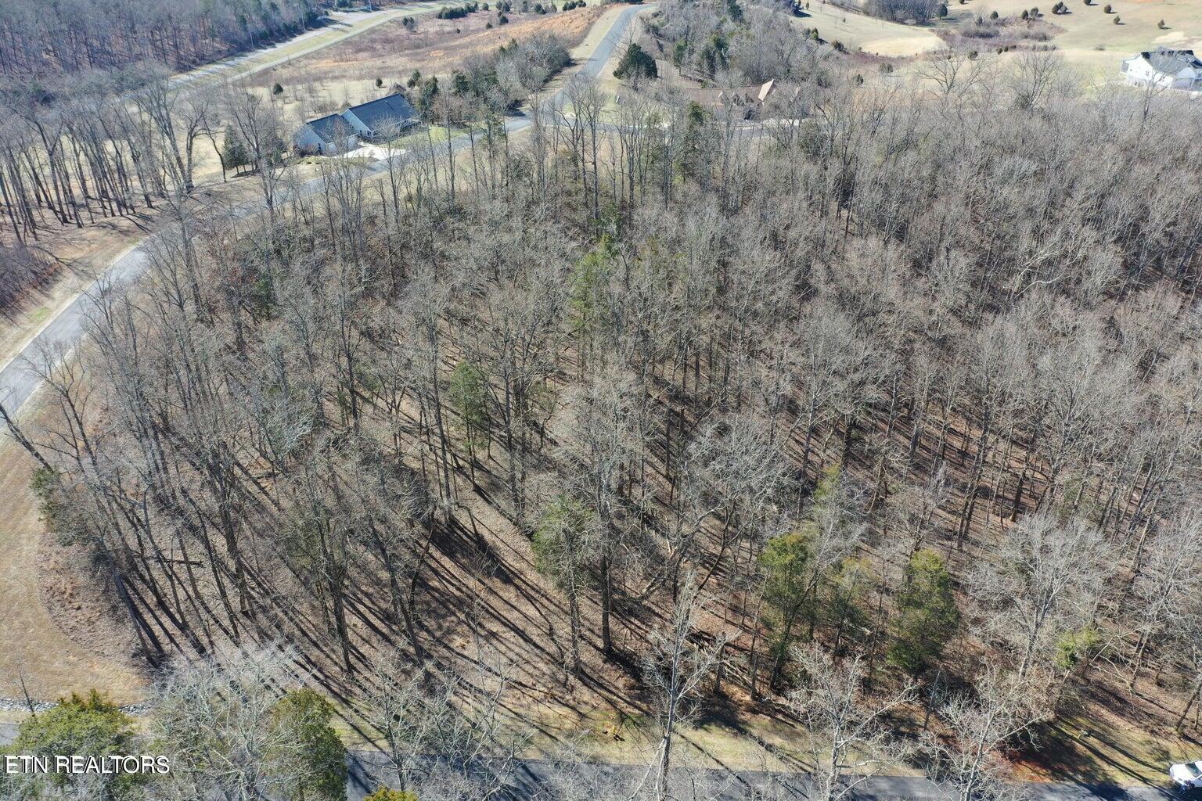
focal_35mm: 28
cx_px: 601
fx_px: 935
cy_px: 400
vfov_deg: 46.4
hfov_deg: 65.5
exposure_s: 1/200
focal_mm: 10.26
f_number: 4.5
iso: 100
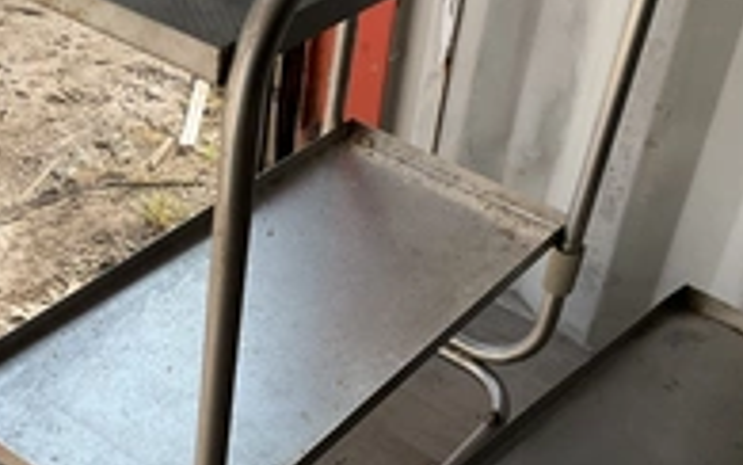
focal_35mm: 63
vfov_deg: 20.6
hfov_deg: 32.3
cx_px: 267
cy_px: 290
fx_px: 1276
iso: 25
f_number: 1.8
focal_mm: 3
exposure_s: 1/683
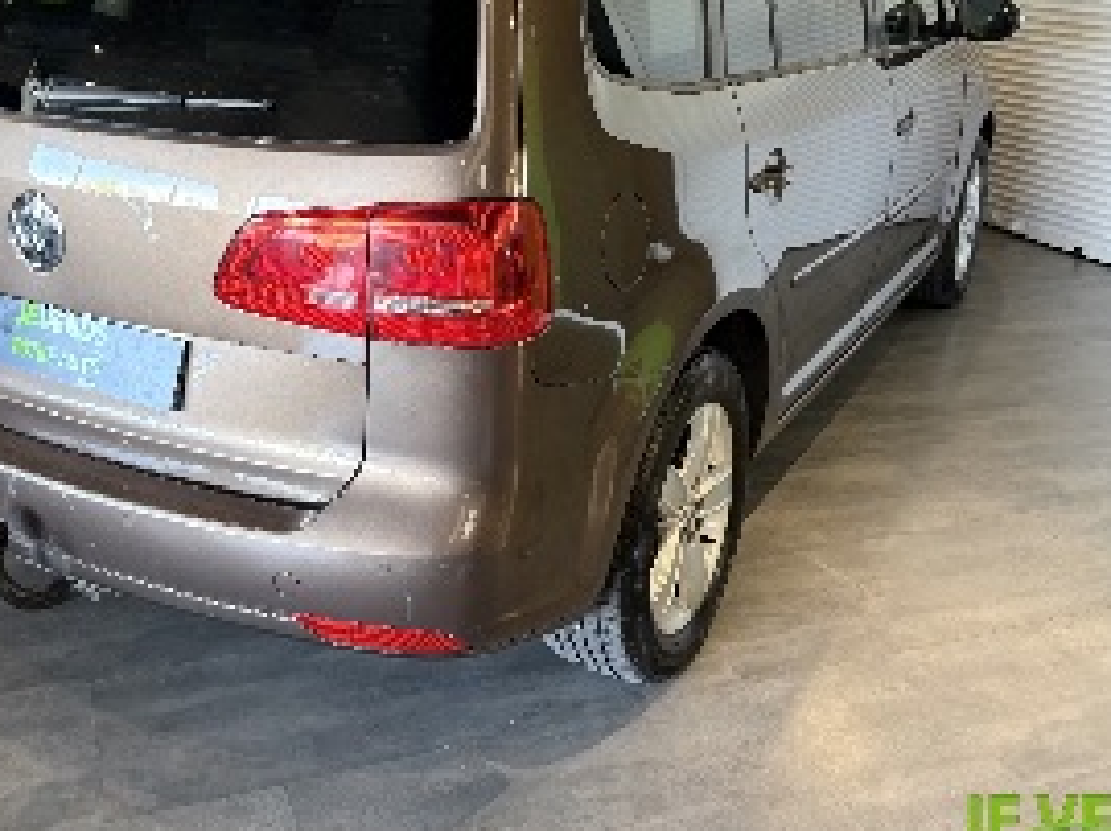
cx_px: 416
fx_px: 1186
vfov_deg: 38.4
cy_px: 309
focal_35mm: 37
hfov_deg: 49.7
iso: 400
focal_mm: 6.76
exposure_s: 1/50
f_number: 1.78
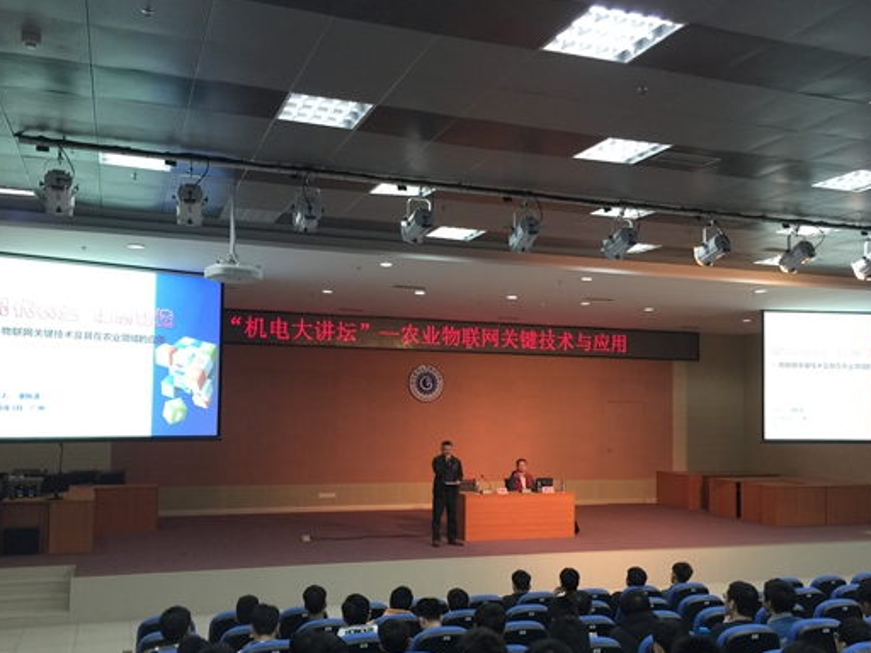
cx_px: 437
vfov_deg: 41.7
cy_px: 378
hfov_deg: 54.0
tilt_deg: +2.3
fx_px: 856
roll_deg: -1.2
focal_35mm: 34
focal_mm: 4.15
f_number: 2.2
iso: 64
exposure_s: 1/17
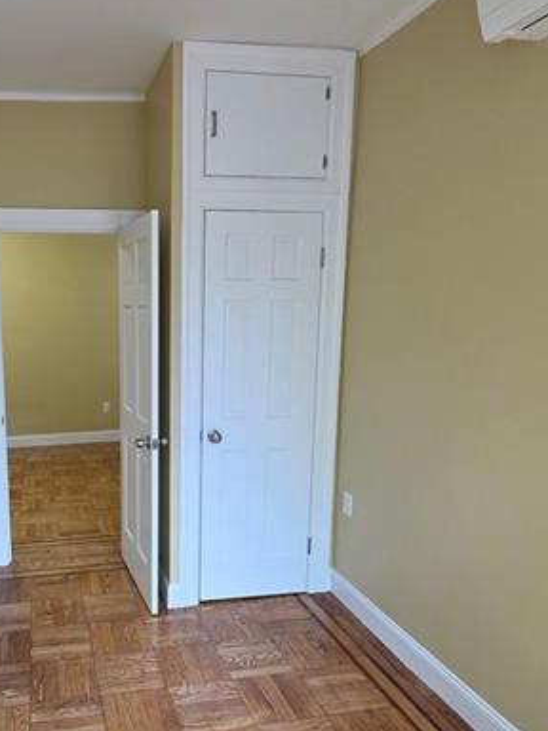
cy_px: 413
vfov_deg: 67.0
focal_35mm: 26
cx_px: 124
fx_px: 549
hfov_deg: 50.4
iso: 320
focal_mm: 2.2
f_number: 1.9
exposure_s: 1/359
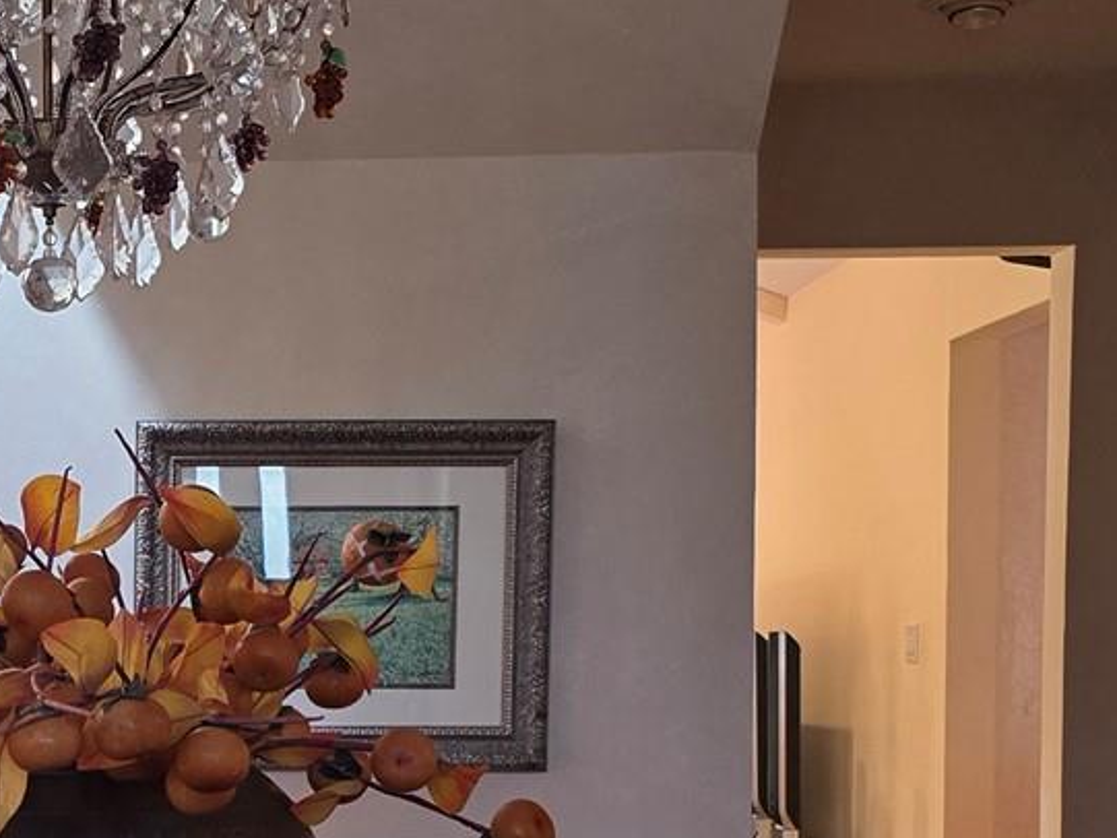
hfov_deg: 21.7
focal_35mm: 87
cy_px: 821
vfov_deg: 16.6
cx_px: 4
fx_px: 2808
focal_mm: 6.3
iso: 250
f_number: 1.7
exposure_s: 1/120
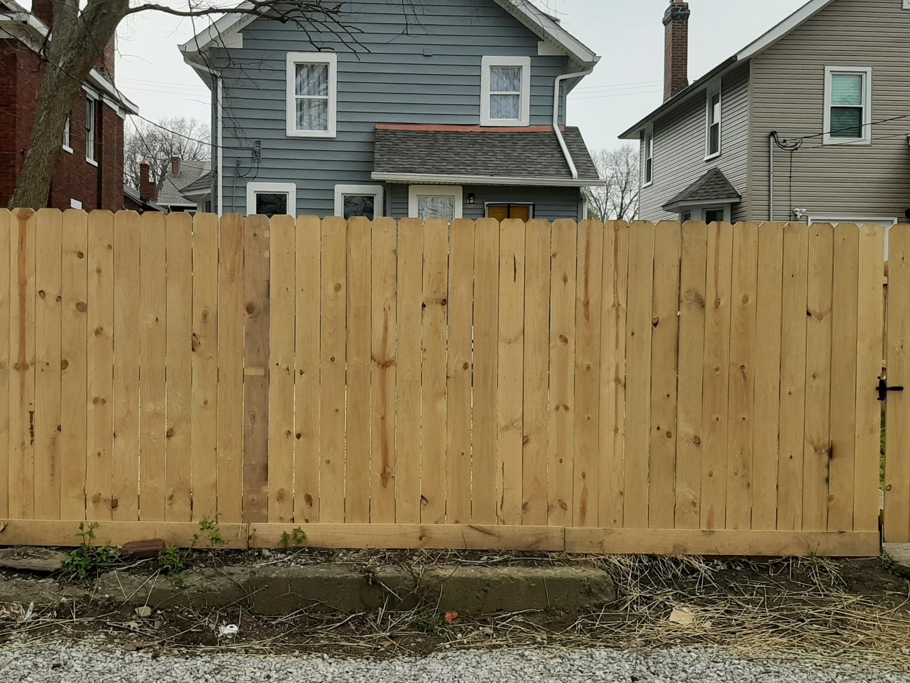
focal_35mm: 36
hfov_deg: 51.2
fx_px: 946
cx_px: 387
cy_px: 316
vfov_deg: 39.6
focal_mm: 3.93
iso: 40
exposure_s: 1/1449
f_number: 1.7
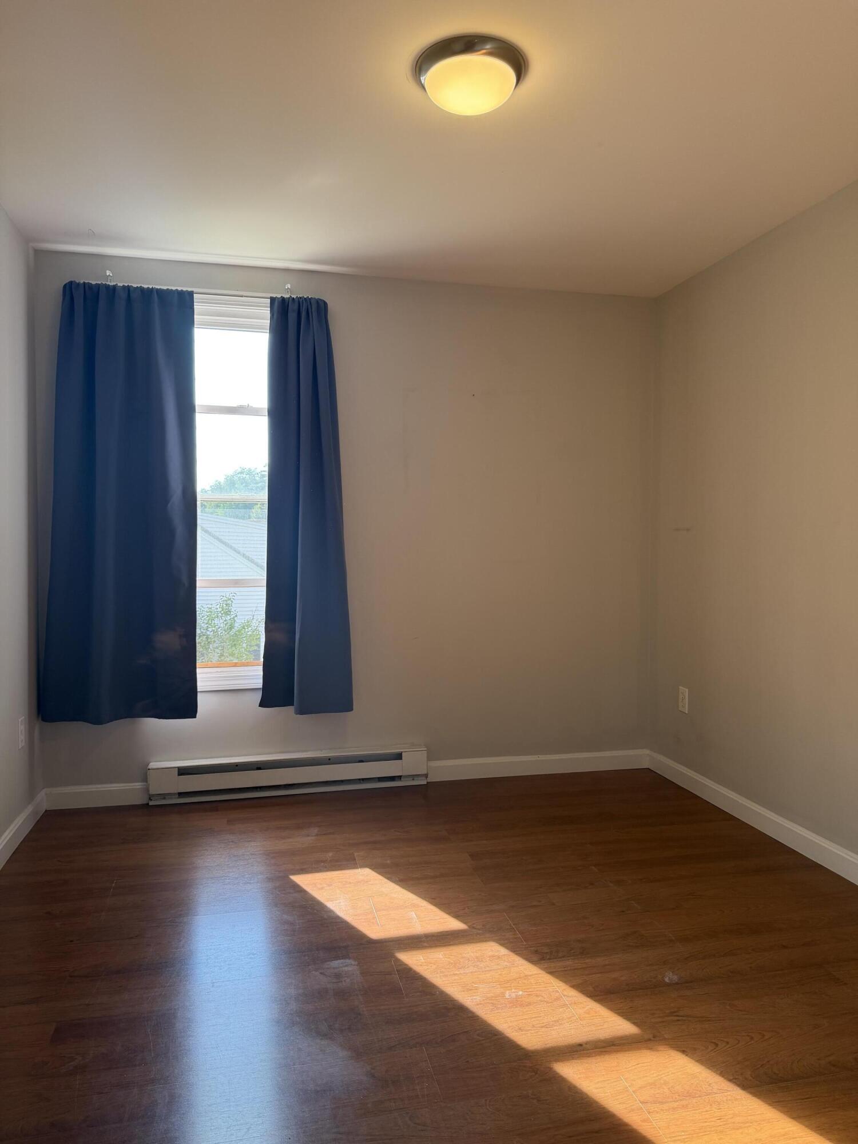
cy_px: 572
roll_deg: +0.3
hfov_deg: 56.8
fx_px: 793
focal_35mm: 24
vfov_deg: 71.6
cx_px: 429
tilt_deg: -1.6
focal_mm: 6.76
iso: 125
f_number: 1.78
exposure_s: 1/210
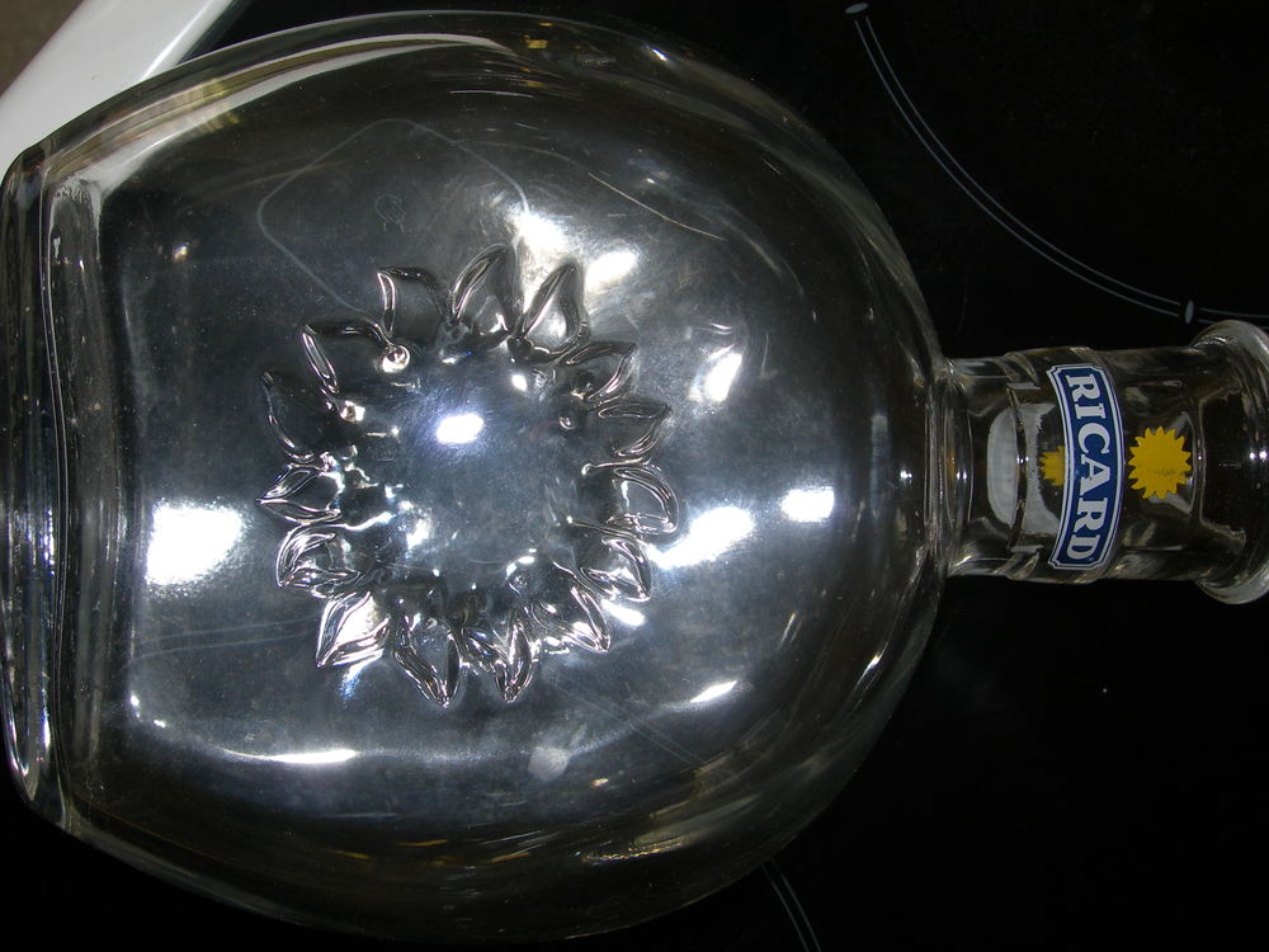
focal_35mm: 41
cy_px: 476
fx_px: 1503
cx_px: 634
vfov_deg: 35.1
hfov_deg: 45.8
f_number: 4.9
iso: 50
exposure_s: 1/60.1
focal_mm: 8.5
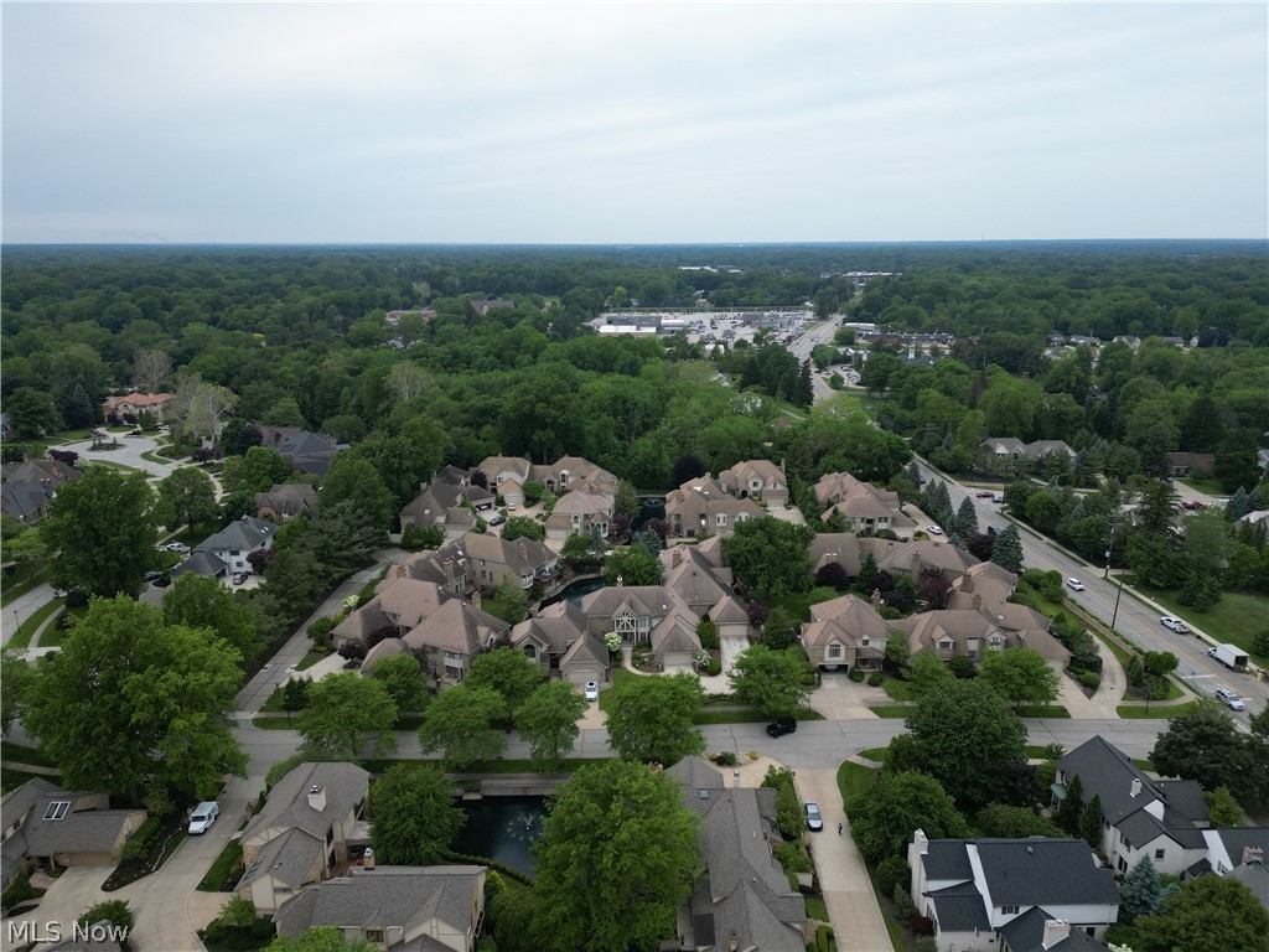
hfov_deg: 71.6
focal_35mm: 24
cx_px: 634
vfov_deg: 56.8
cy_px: 476
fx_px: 880
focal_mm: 6.72
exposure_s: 1/2000
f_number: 1.7
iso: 100
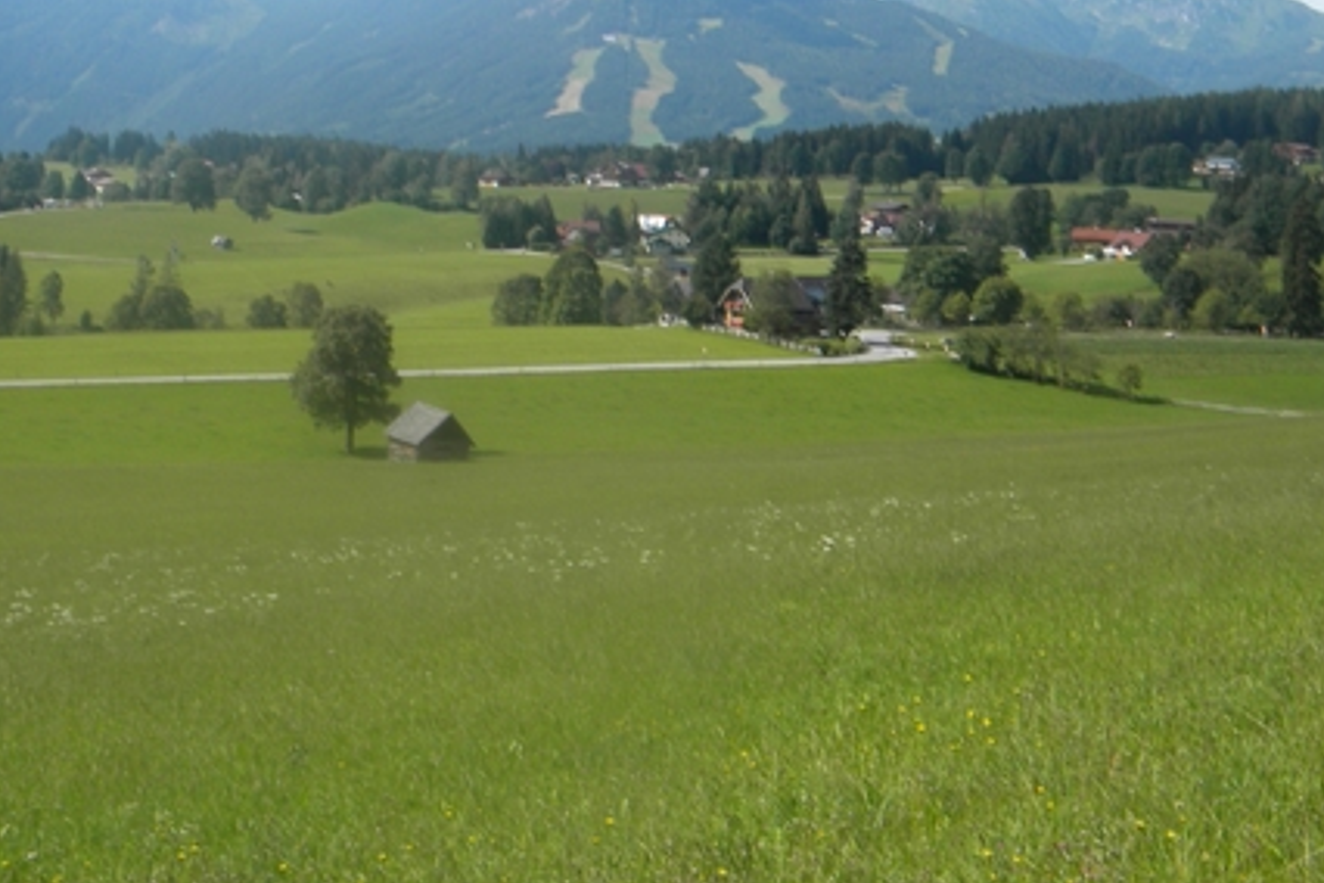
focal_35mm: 60
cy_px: 317
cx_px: 594
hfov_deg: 33.4
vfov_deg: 22.6
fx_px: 2206
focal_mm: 7.3
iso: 80
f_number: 3.8
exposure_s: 1/556
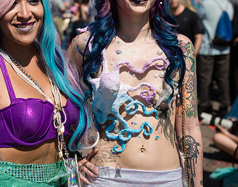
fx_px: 595
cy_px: 56
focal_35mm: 85
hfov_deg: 22.6
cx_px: 114
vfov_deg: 17.8
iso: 100
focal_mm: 48
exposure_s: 1/2500
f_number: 3.5
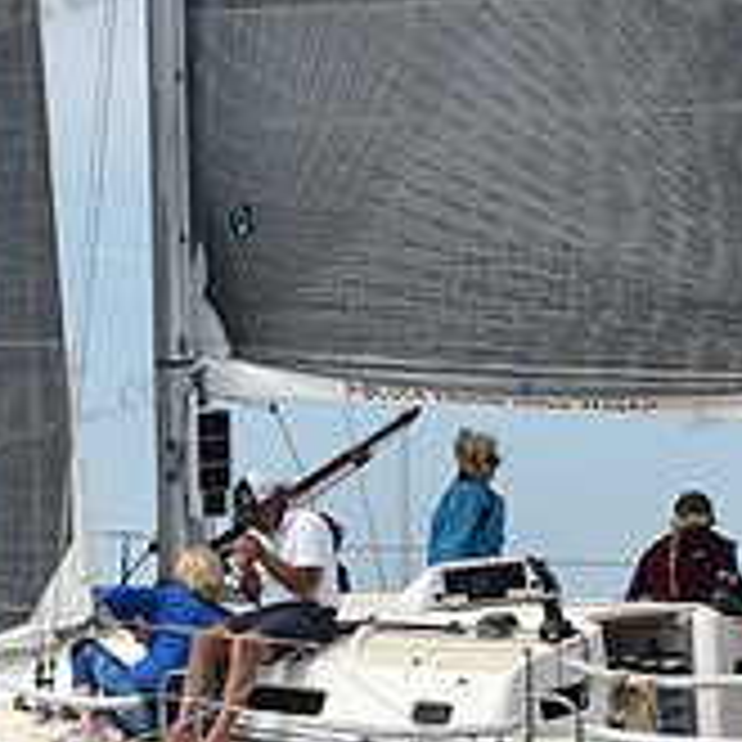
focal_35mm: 209
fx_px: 5068
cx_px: 450
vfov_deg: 8.4
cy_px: 609
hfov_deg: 8.4
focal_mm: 70
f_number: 9
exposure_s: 1/1000
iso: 320
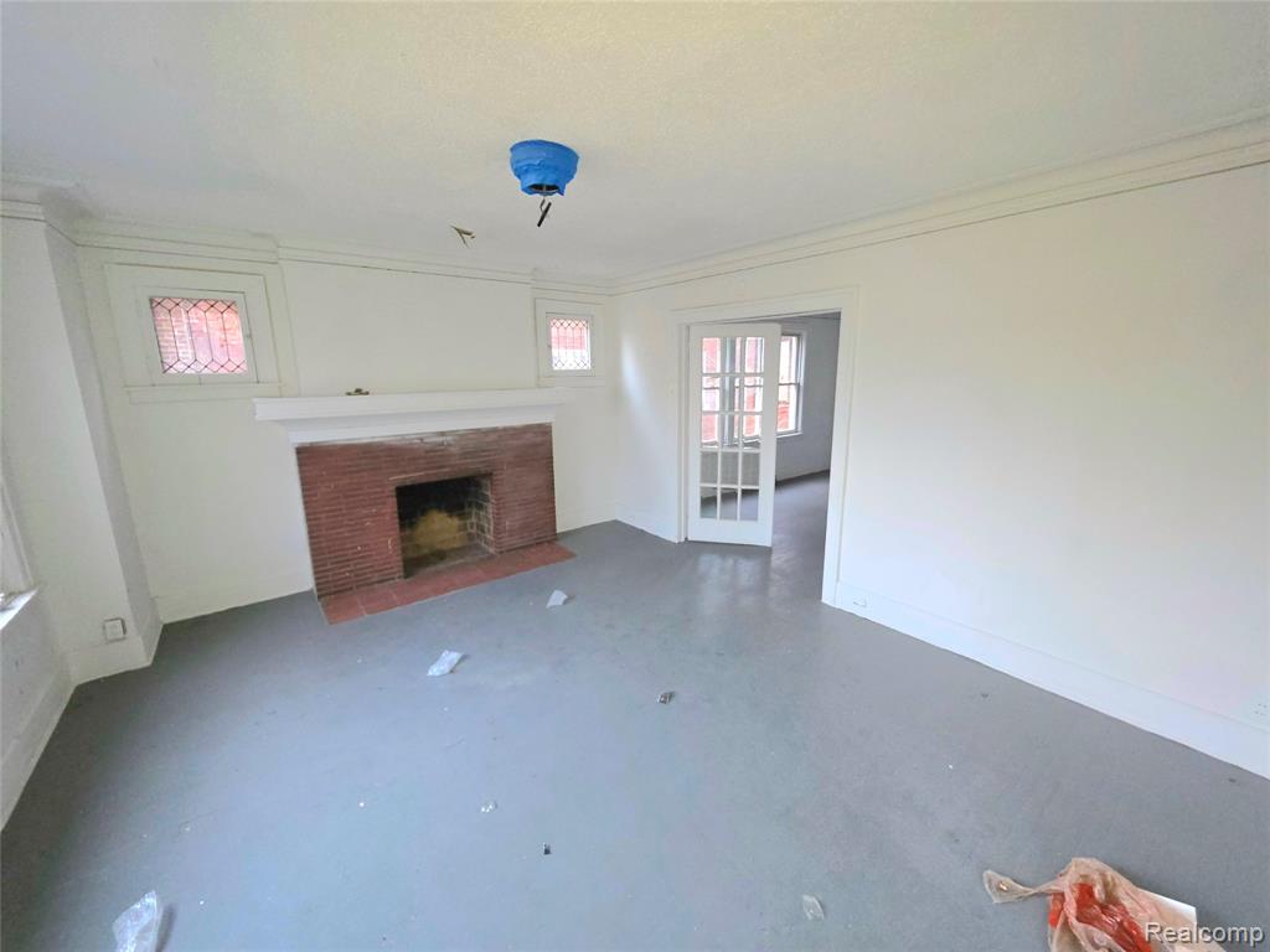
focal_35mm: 13
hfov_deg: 106.2
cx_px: 635
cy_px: 476
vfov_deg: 89.9
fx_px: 477
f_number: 1.9
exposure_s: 1/40
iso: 320
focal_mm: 2.2
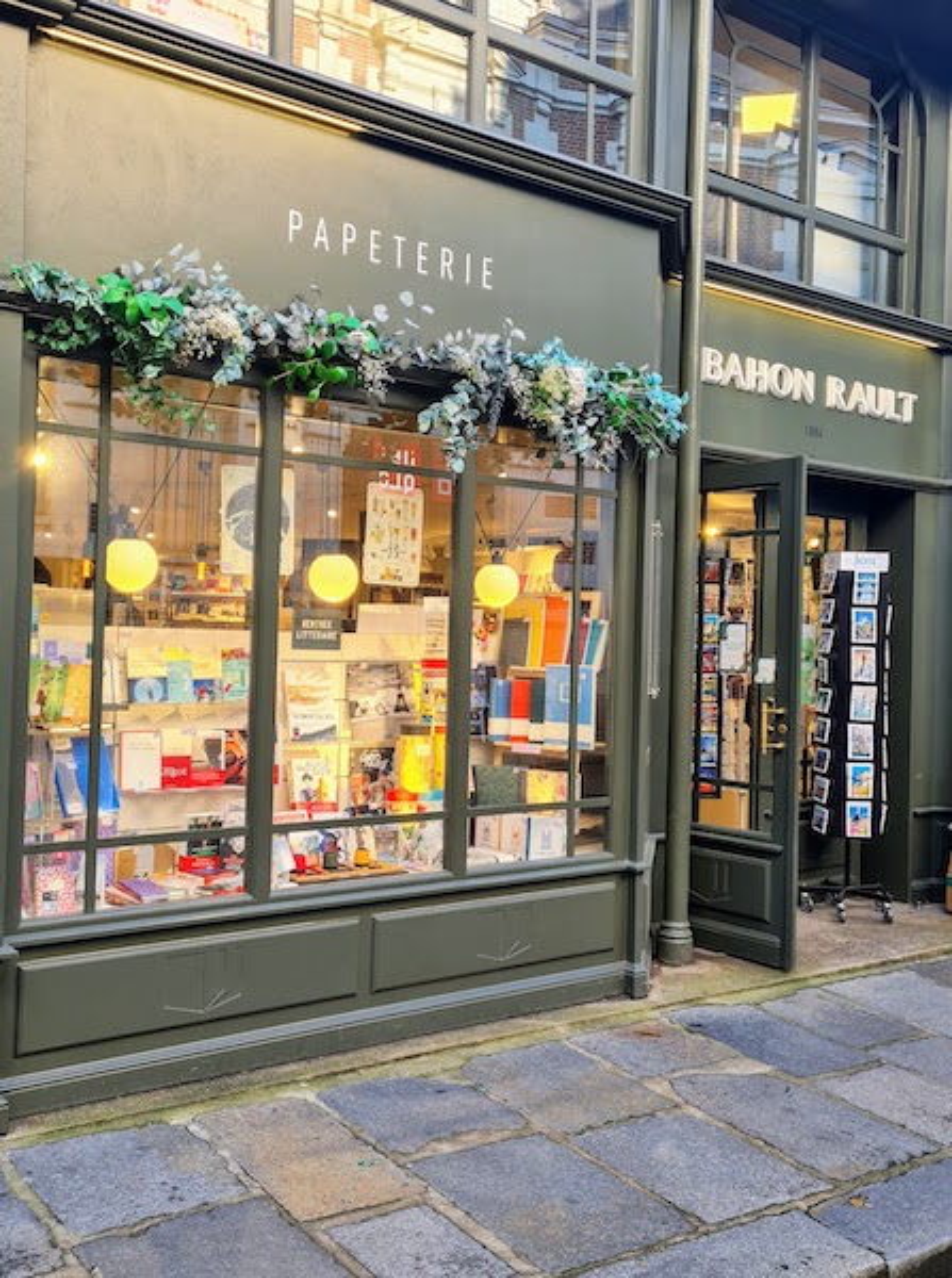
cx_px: 476
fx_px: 957
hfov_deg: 52.9
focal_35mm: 26
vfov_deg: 67.4
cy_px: 639
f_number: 1.8
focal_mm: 5.4
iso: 50
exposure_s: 1/171
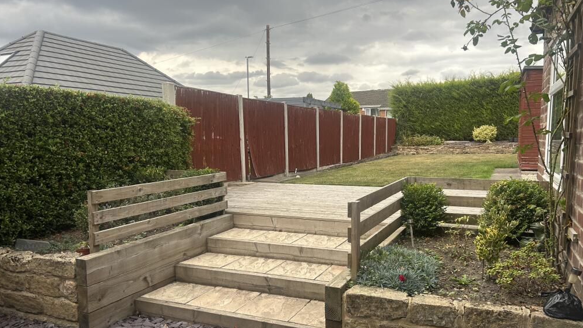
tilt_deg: -7.5
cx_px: 295
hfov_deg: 66.1
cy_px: 191
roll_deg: +0.7
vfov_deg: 40.1
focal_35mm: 29
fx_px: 448
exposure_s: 1/658
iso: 50
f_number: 1.5
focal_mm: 5.7
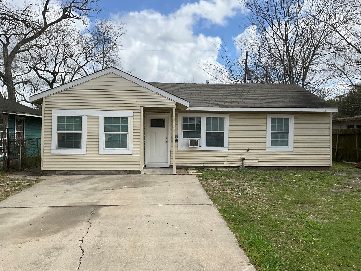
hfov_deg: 61.7
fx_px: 302
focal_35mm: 29
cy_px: 136
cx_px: 180
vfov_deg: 48.2
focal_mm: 3
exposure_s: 1/2801
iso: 25
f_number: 1.8
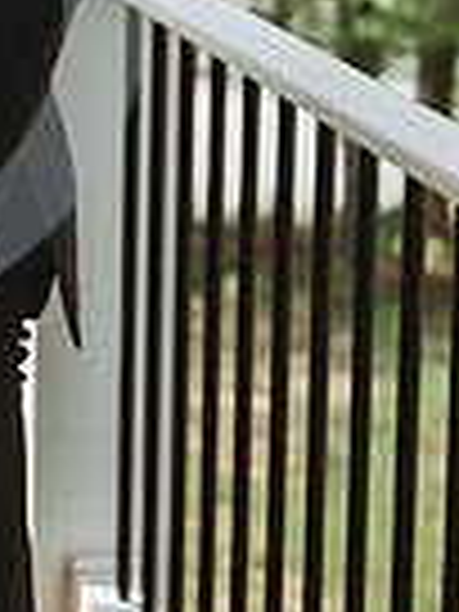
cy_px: -187
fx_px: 2652
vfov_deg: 12.7
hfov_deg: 9.3
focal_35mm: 150
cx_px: -462
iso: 100
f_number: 2.8
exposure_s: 1/250
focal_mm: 34
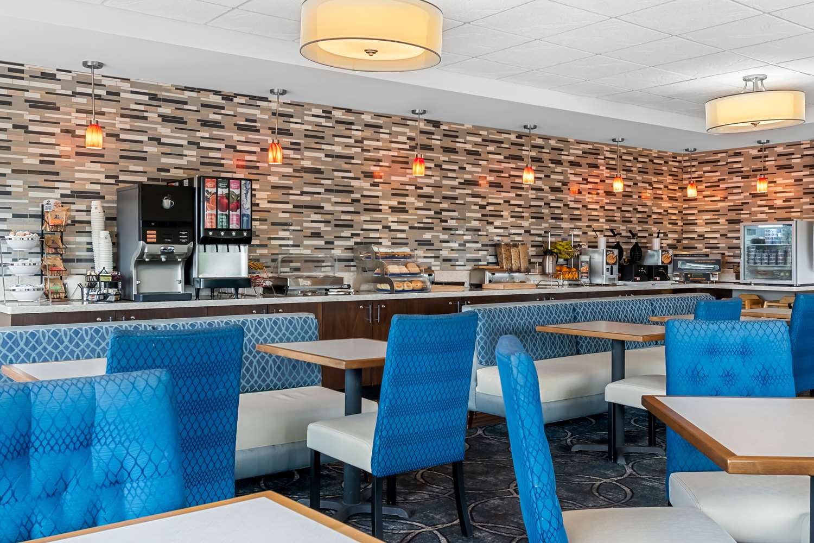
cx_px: 407
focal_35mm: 30
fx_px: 678
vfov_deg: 43.6
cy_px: 272
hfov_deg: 61.9
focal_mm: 20
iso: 400
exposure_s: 1/10
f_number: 8
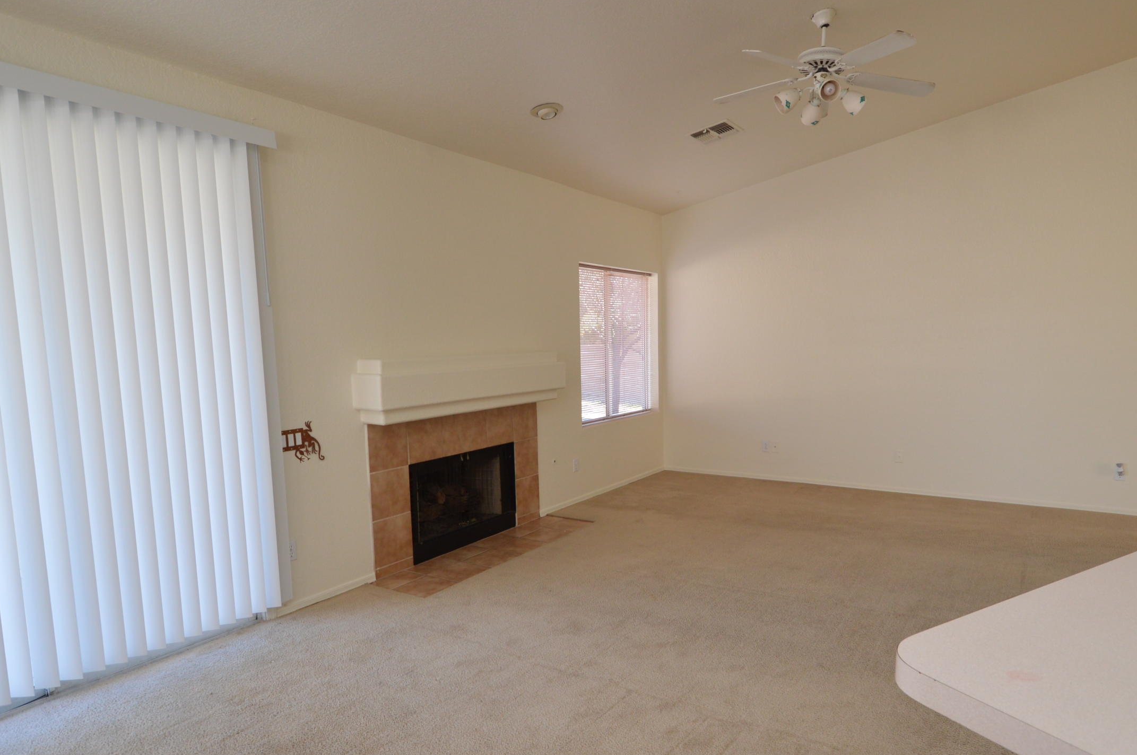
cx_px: 652
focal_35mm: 21
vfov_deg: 59.2
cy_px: 420
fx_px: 663
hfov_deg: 80.8
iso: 400
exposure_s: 1/80
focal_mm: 10
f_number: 4.5
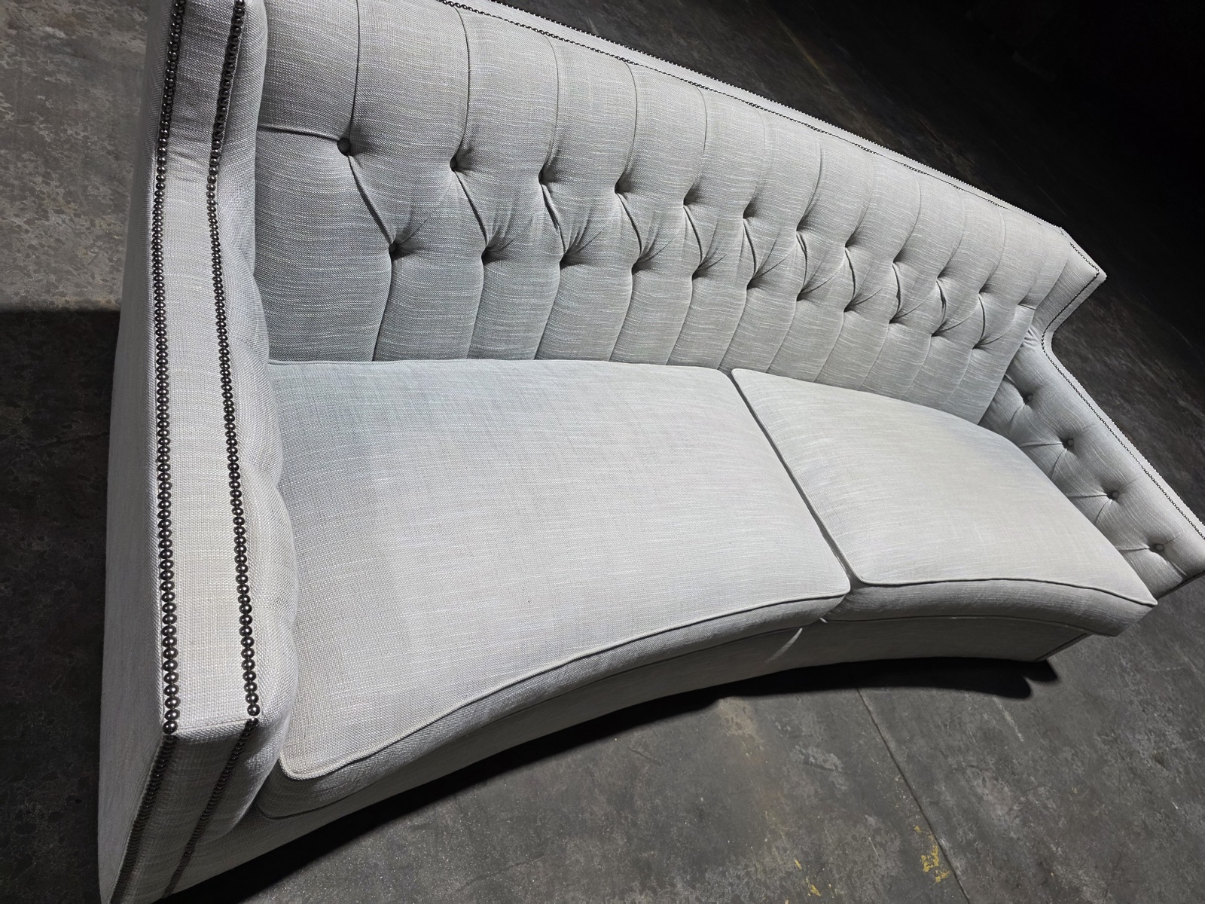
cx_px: 602
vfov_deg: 58.9
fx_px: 801
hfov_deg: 73.9
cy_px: 452
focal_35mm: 23
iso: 200
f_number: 1.7
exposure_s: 1/120
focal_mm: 6.3
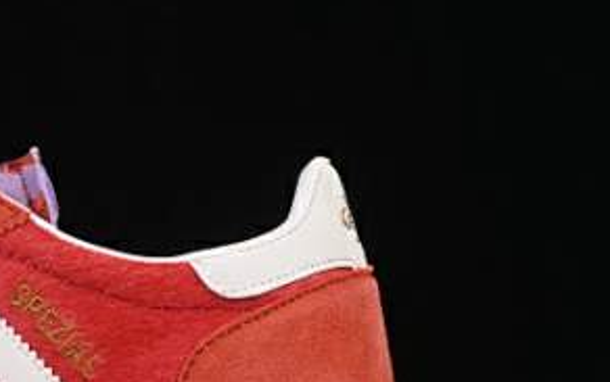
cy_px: 230
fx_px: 3178
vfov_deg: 6.9
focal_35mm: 191
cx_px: -79
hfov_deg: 10.8
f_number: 8
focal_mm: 50
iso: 160
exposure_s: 1/80
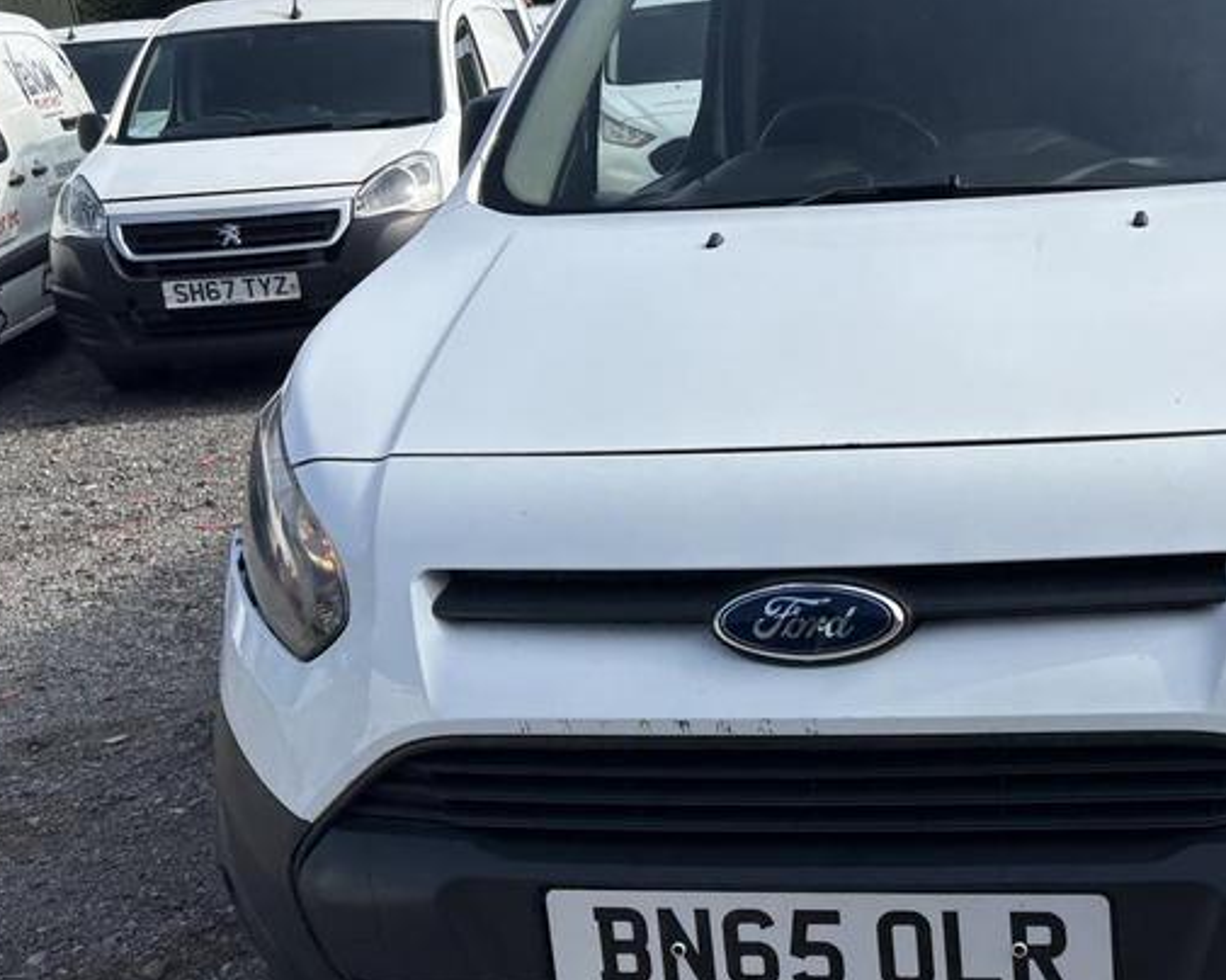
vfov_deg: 33.4
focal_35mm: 45
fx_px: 1633
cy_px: 524
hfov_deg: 39.3
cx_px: 1012
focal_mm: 5.96
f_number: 1.6
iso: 50
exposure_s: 1/4065
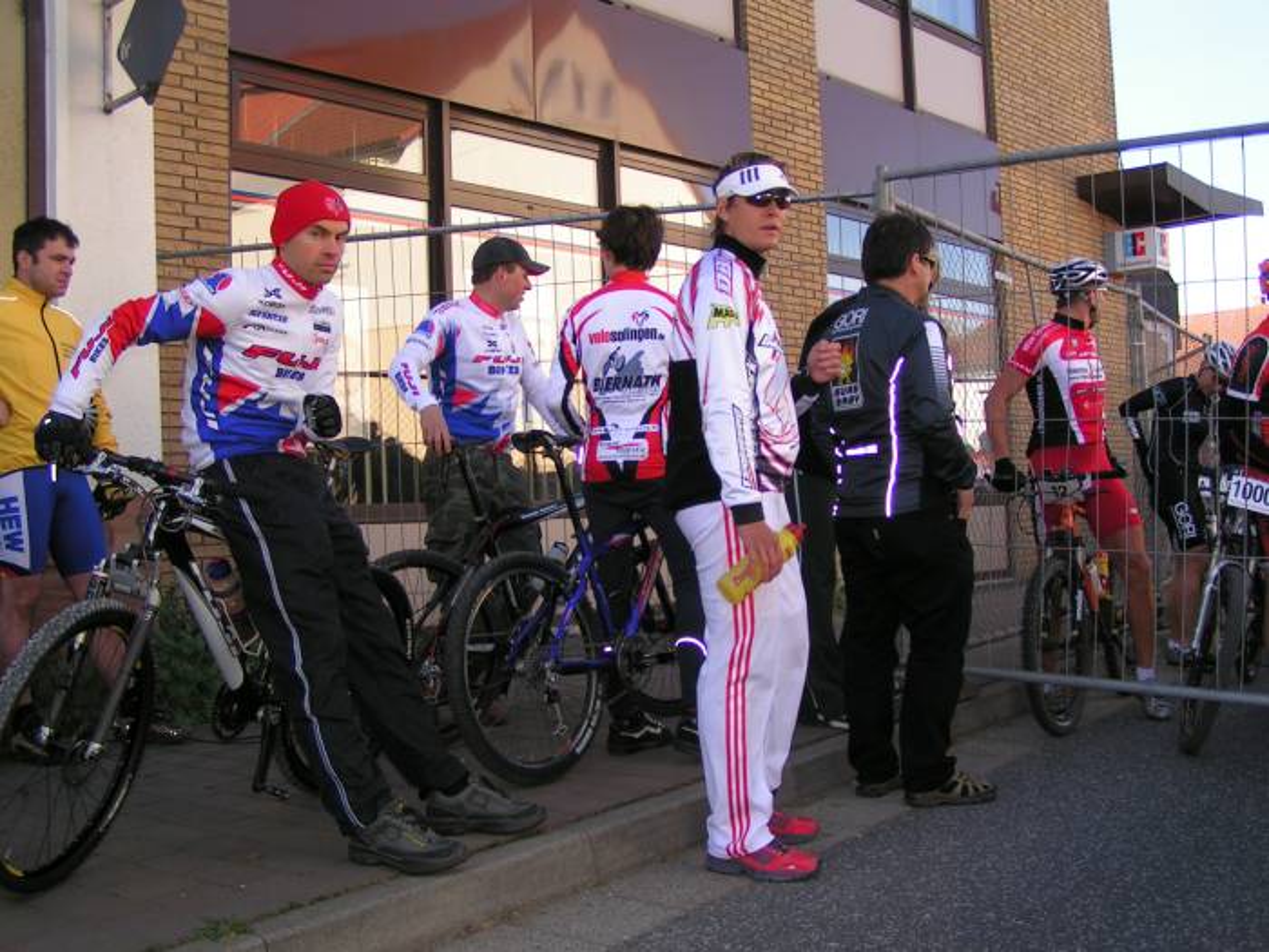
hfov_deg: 49.0
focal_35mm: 38
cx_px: 634
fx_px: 1393
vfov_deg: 37.7
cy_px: 476
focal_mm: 5.8
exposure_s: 1/250
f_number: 2.8
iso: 50
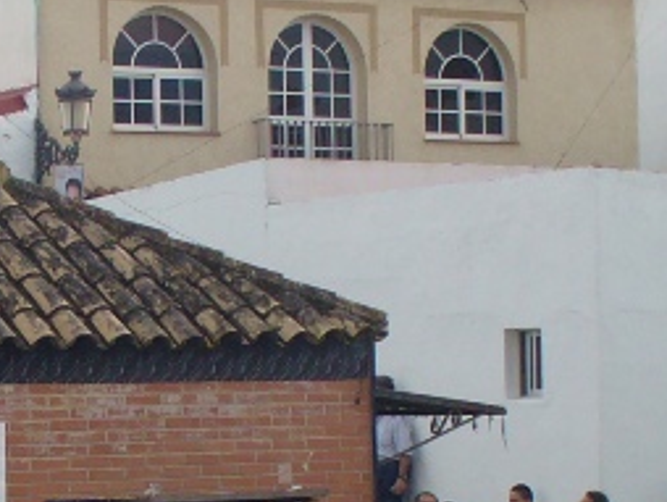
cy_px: 652
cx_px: 100
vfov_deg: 9.8
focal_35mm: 149
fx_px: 2874
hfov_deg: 13.2
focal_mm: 6.1
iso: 80
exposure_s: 1/125
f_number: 2.8
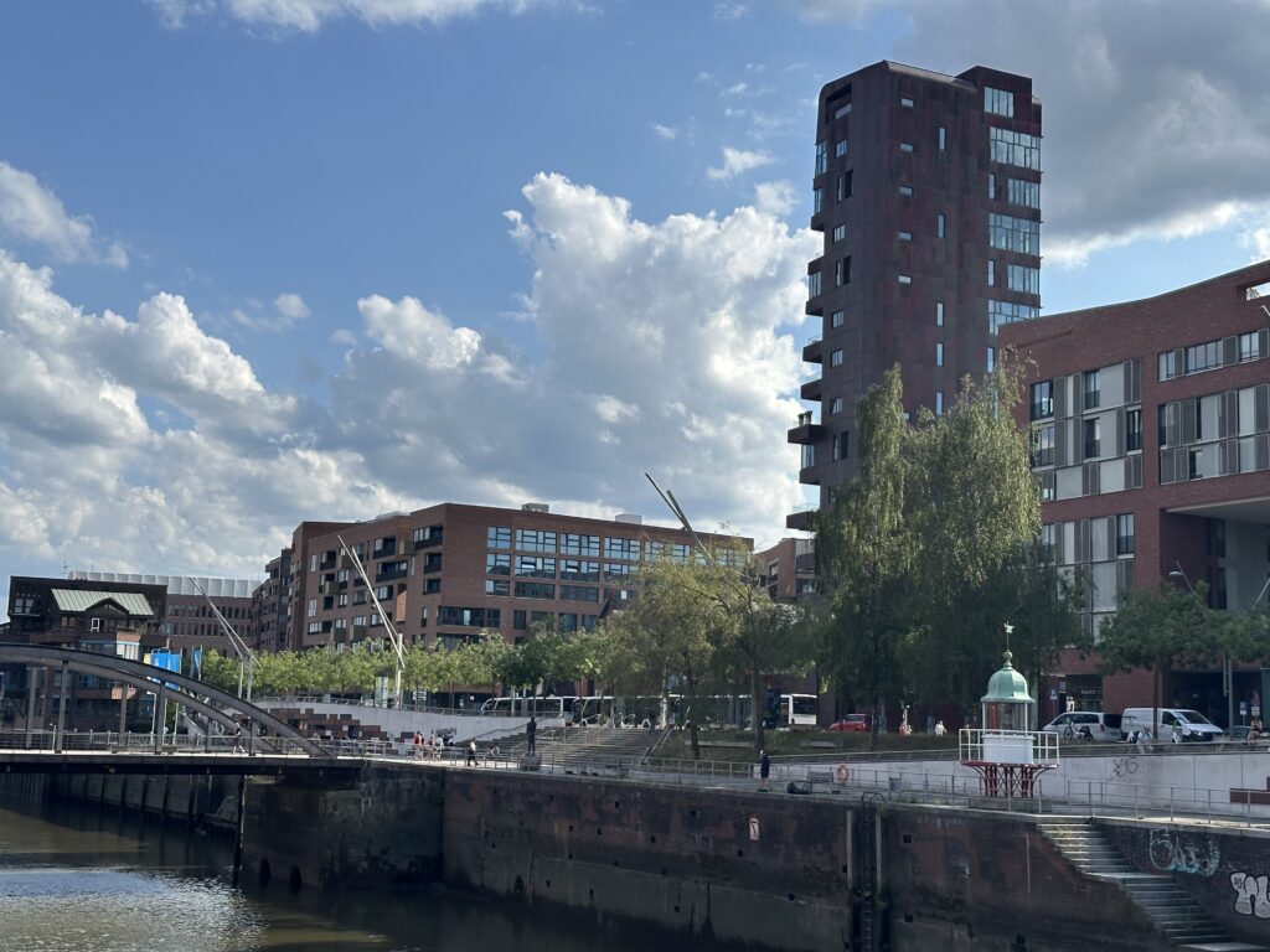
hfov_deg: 39.7
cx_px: 635
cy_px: 476
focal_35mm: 48
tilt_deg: +8.0
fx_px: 1761
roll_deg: -2.9
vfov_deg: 30.3
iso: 64
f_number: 1.78
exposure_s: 1/5882
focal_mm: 6.86
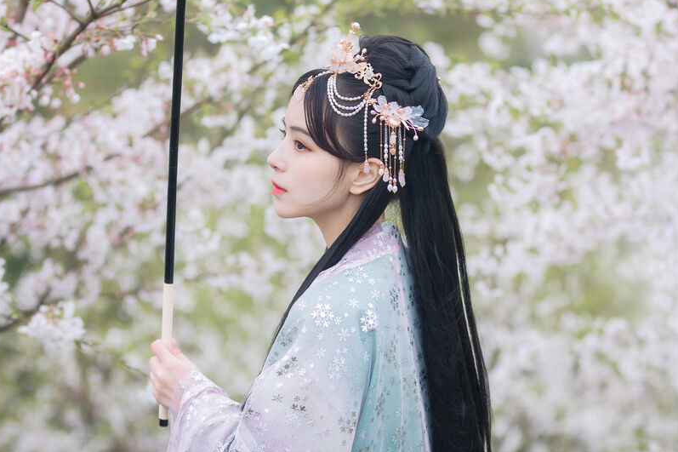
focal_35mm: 119
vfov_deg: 11.5
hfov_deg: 17.2
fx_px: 2241
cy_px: 181
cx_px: 367
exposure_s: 1/250
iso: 320
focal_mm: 80
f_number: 2.8
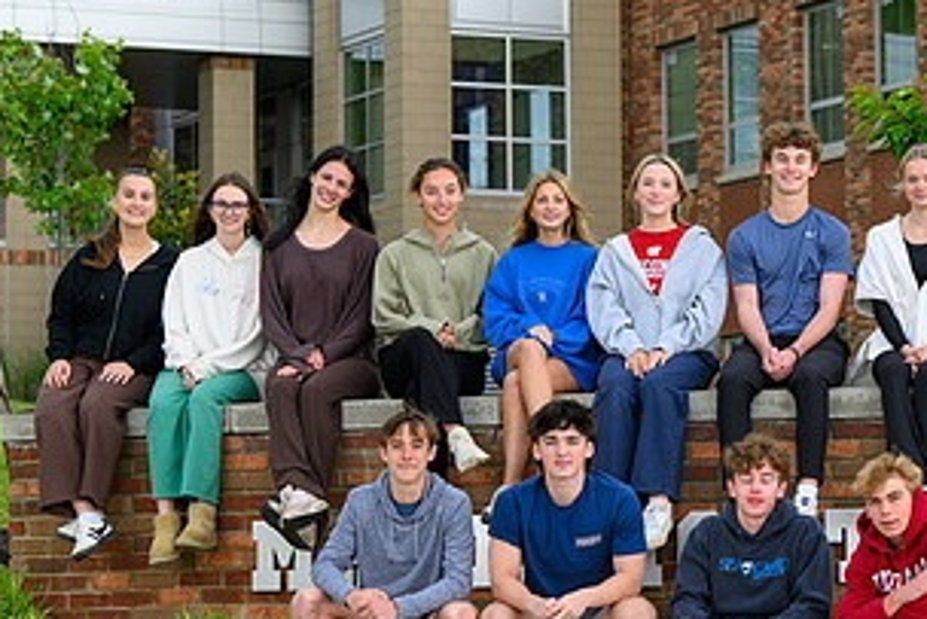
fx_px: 4225
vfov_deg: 8.4
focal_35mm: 164
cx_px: 674
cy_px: 374
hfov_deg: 12.5
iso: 250
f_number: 4.5
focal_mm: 86
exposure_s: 1/160
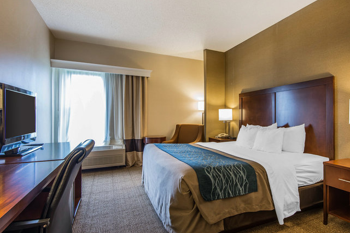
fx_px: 194
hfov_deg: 83.0
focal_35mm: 20
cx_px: 209
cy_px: 117
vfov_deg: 62.0
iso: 400
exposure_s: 1/5
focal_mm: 16
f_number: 8
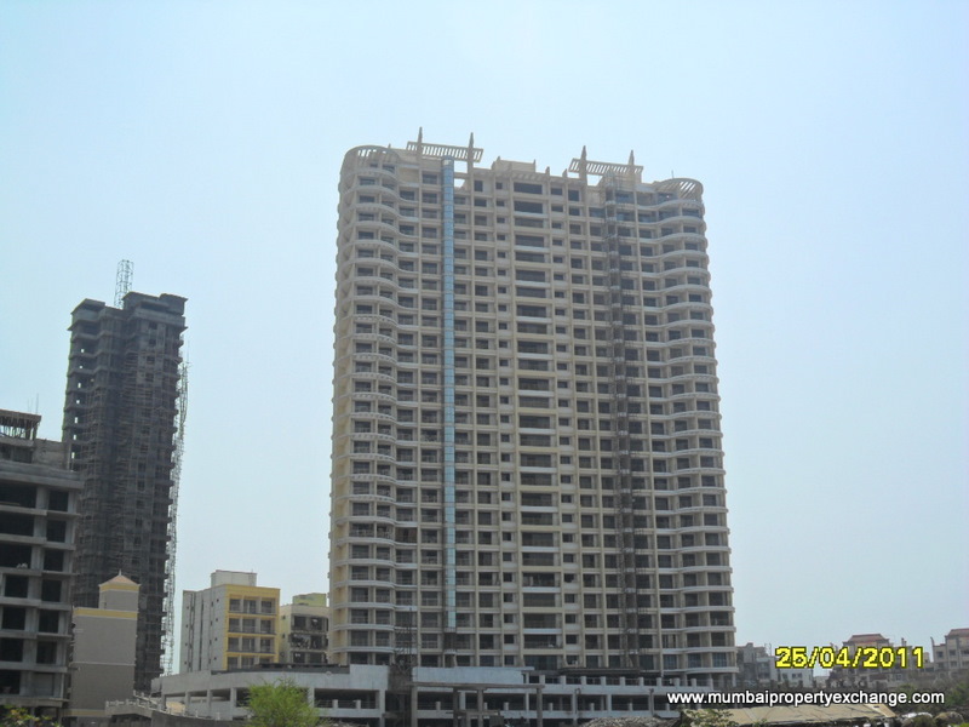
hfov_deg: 42.9
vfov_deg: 32.9
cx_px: 484
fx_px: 1232
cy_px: 364
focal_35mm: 44
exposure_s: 1/1000
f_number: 4.5
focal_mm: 7.8
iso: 100
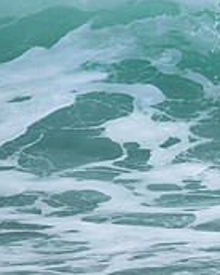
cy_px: 76
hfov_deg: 0.5
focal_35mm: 2938
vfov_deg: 0.7
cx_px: 334
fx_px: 23870
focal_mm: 800
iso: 160
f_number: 6.3
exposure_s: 1/2000
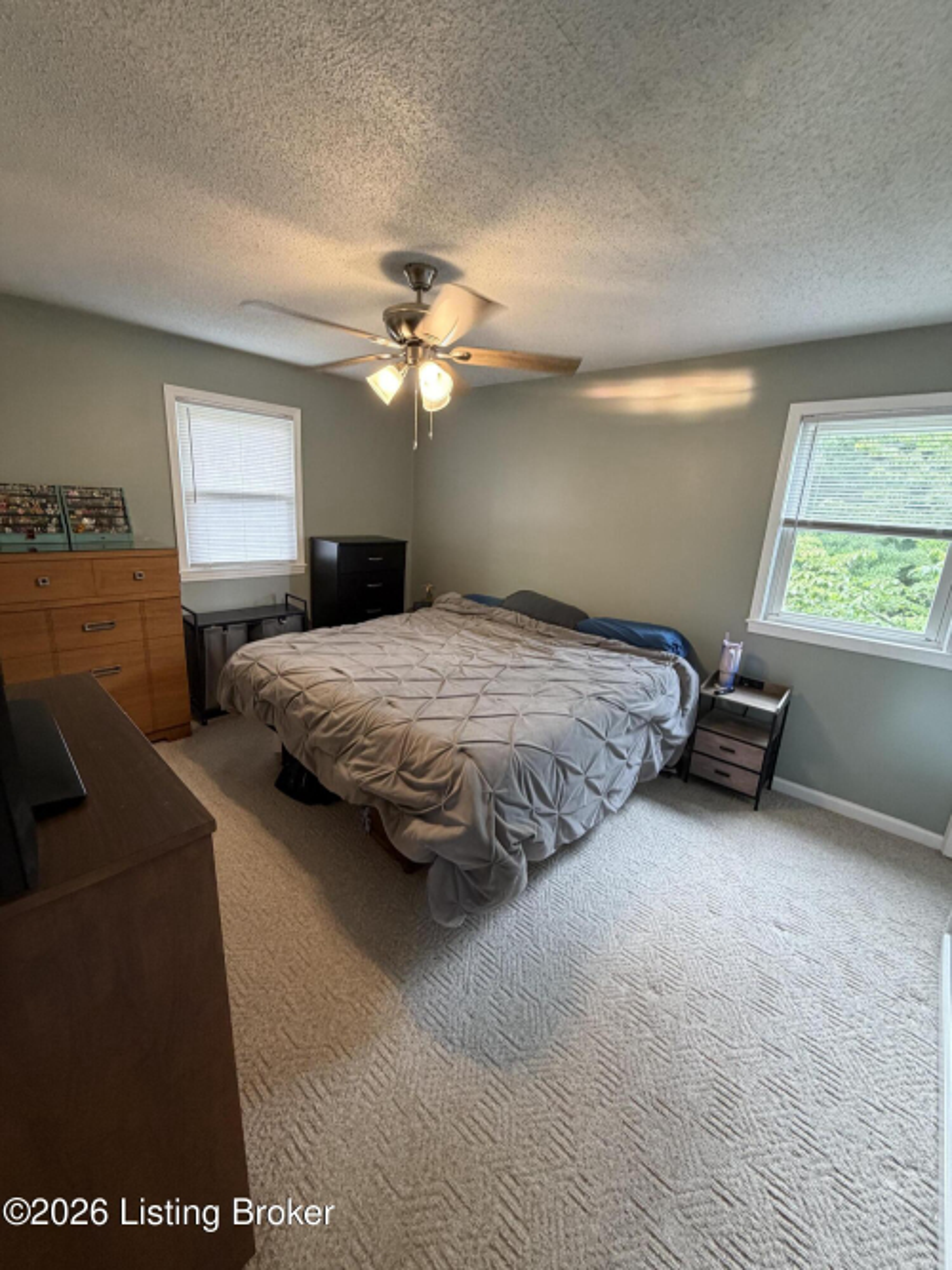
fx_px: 514
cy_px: 635
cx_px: 476
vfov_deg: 102.1
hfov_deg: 85.7
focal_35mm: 14
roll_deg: -3.8
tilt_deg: -14.7
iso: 320
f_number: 2.2
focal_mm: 2.22
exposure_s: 1/60
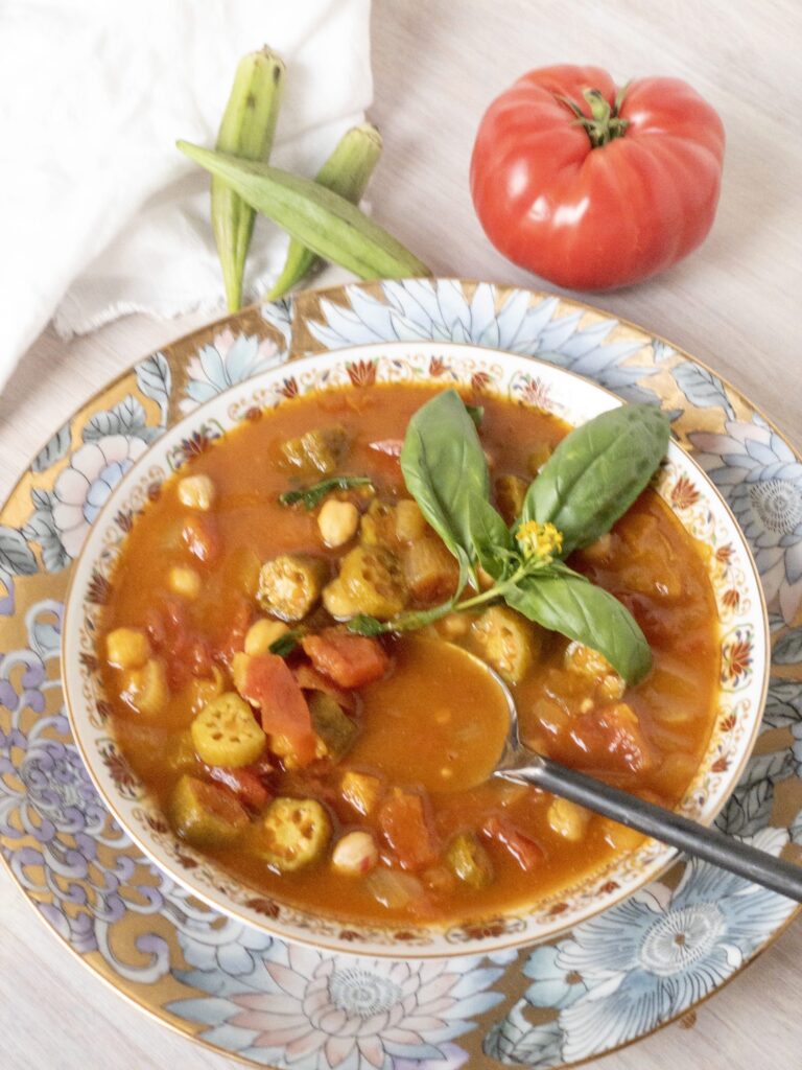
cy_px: 535
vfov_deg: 36.8
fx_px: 1606
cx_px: 401
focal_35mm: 52
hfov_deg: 28.0
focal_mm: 6
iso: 160
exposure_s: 1/40
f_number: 2
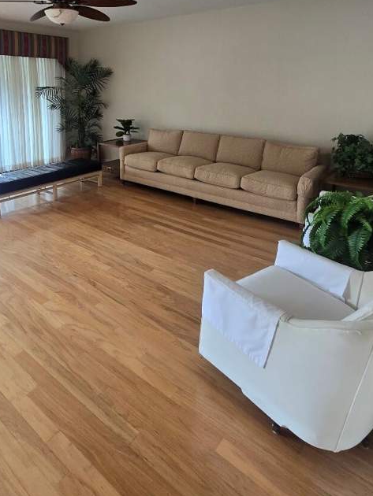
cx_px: 116
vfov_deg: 73.5
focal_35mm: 22
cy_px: 157
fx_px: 316
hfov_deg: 59.3
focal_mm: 2.2
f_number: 2.2
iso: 125
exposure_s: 1/60
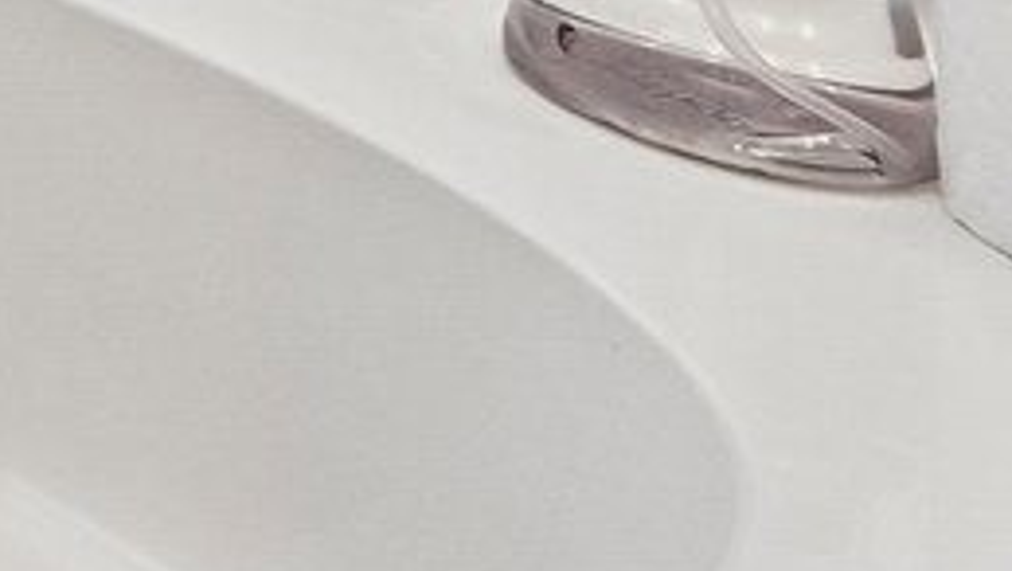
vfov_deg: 7.4
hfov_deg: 10.0
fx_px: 3329
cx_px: -2364
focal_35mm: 124
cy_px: -1594
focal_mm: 10
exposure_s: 1/10
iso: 400
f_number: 8
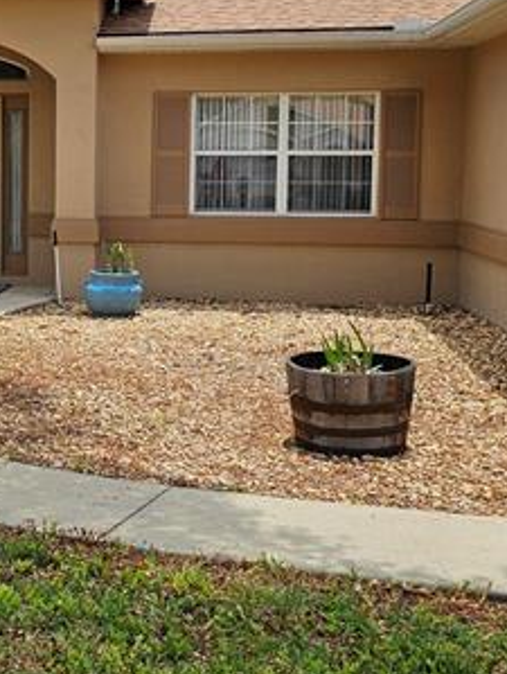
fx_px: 1150
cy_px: 255
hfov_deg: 24.0
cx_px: 20
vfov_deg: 32.5
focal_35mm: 59
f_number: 1.7
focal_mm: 6.3
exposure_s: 1/838
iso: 10
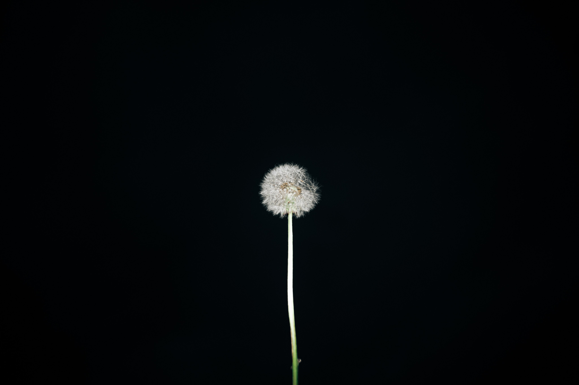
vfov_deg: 46.4
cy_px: 192
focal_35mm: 28
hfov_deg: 65.5
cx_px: 290
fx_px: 450
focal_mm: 28
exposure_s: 1/60
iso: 200
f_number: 2.8
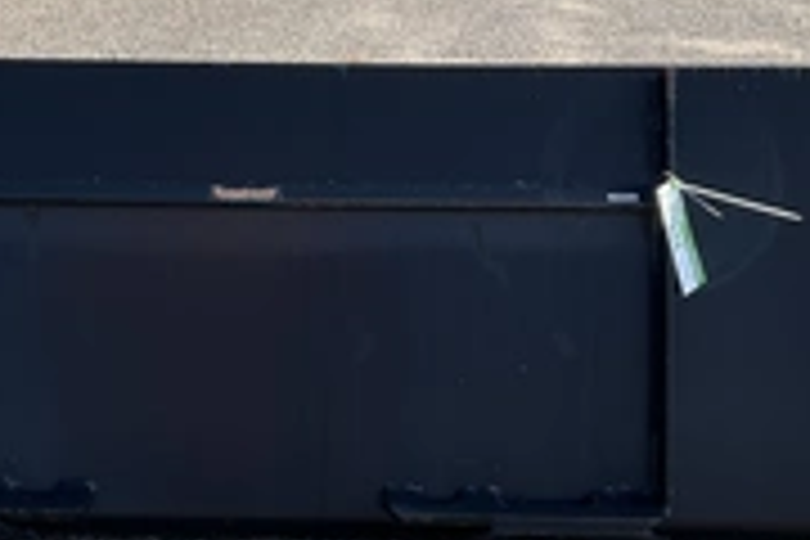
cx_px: 202
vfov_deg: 20.3
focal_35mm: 67
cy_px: 288
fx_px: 1507
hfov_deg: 29.6
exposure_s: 1/929
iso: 25
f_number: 1.8
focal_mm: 3
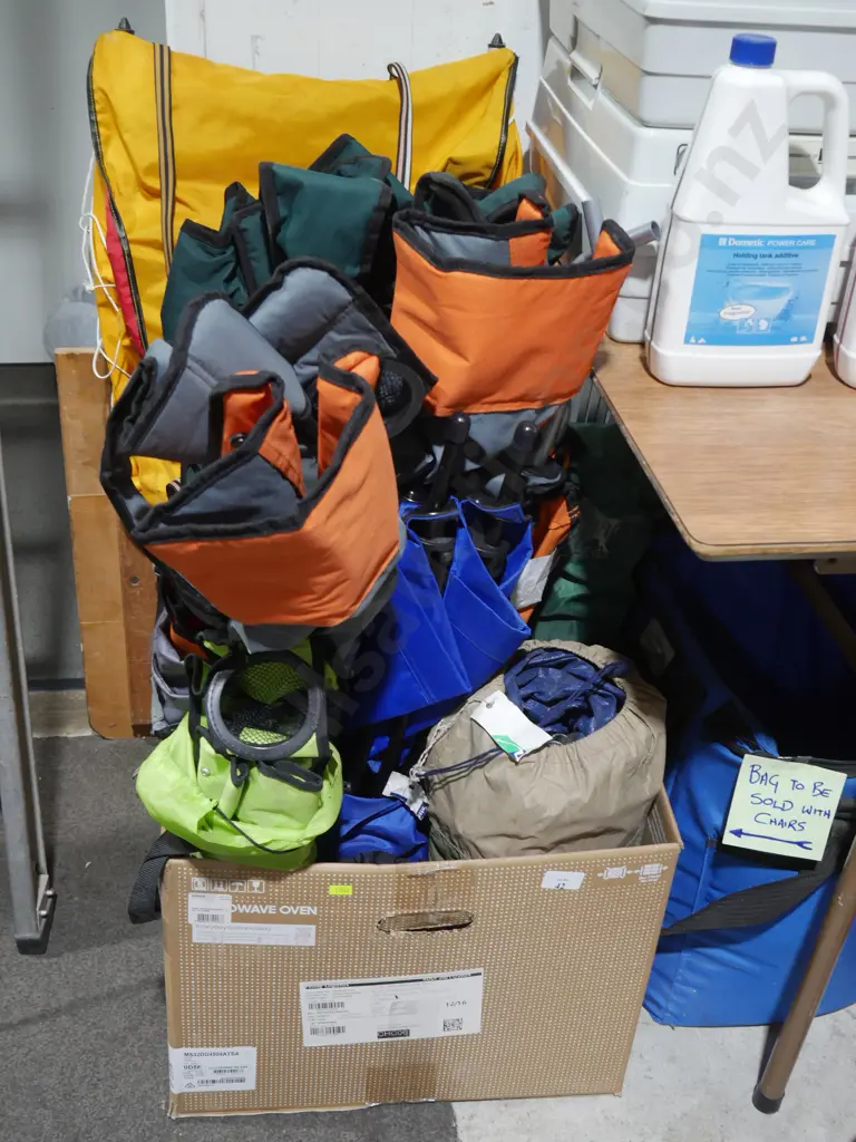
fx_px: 1319
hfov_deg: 36.0
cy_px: 571
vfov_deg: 46.8
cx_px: 428
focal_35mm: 40
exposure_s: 1/60
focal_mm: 20
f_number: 4.5
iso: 640
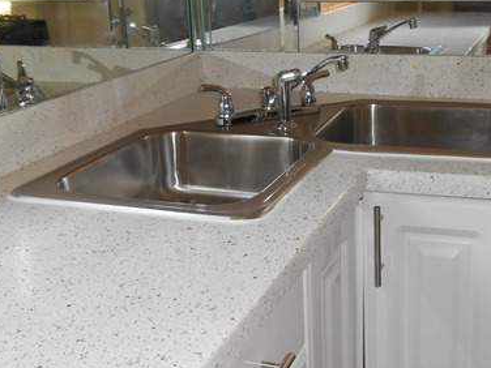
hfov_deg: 37.3
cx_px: 306
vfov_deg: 28.6
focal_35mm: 51
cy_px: 172
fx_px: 723
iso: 200
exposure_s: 1/25
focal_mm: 5.3
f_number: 3.8
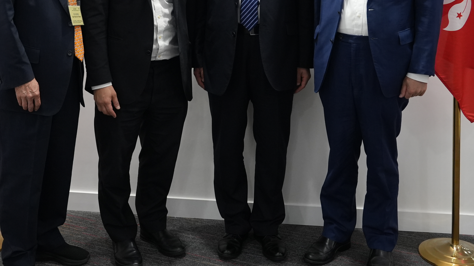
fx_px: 679
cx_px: 182
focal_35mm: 54
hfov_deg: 38.3
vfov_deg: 21.5
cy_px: 3
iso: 2000
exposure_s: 1/100
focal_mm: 24
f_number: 4
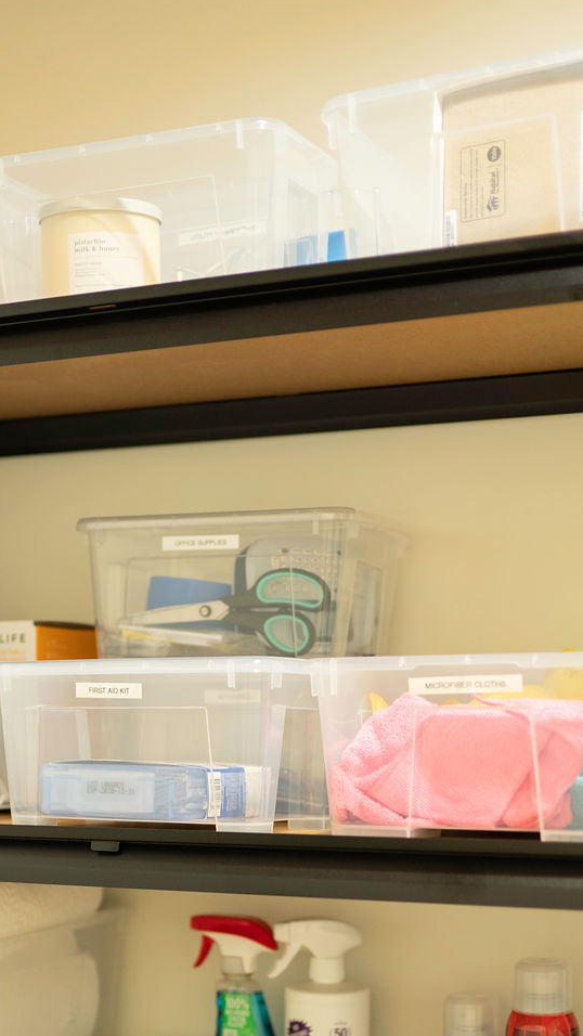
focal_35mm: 59
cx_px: 198
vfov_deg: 34.6
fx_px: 1621
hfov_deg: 20.3
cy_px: 794
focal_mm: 35
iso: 800
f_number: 1.6
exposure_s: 1/50
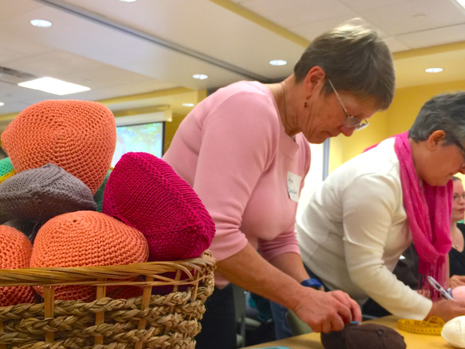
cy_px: 227
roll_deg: -3.3
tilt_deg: -3.4
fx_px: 564
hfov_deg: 44.8
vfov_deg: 34.1
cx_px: 215
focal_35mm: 42
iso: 40
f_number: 2.2
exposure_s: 1/15
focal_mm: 4.15
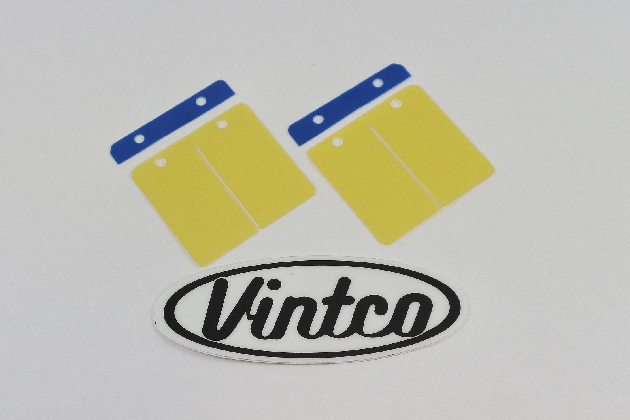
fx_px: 648
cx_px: 315
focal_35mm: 37
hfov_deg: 51.9
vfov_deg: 35.9
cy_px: 210
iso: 400
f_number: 4
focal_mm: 14
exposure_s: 1/250
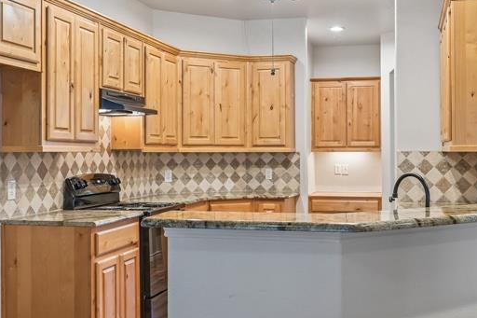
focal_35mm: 45
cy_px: 152
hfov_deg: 43.6
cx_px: 252
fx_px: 596
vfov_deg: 29.8
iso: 400
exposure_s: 1/5
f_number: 8
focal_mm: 22.5
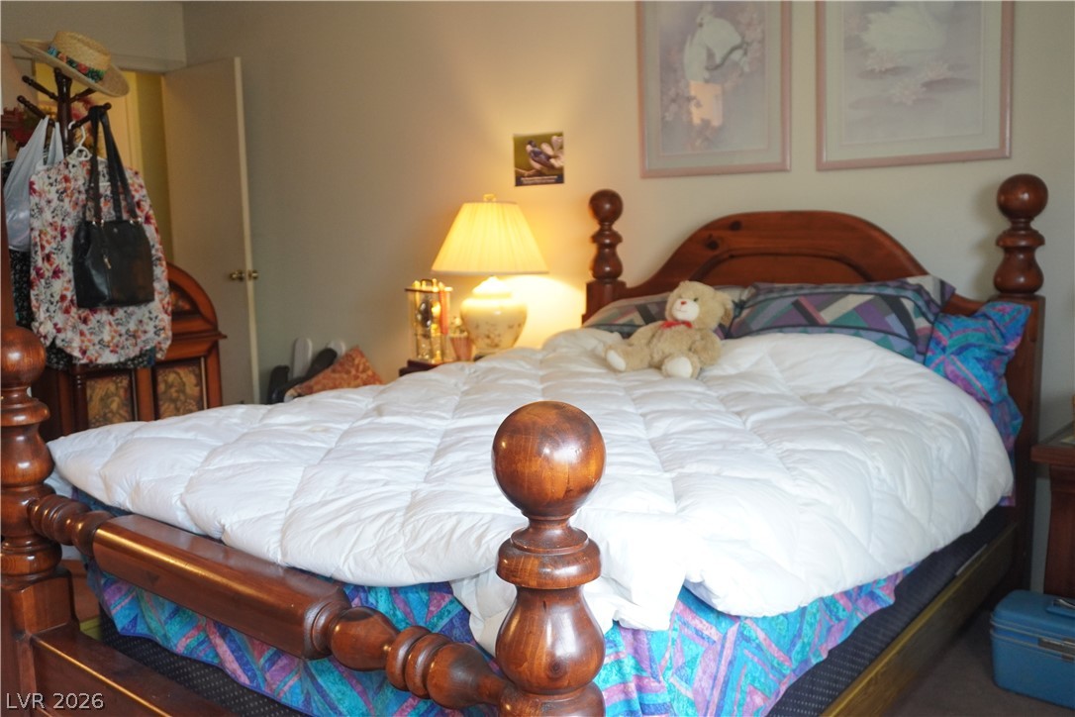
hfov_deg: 59.5
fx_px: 941
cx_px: 538
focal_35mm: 32
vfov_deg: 41.7
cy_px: 358
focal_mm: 21
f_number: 4
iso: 1250
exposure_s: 1/60
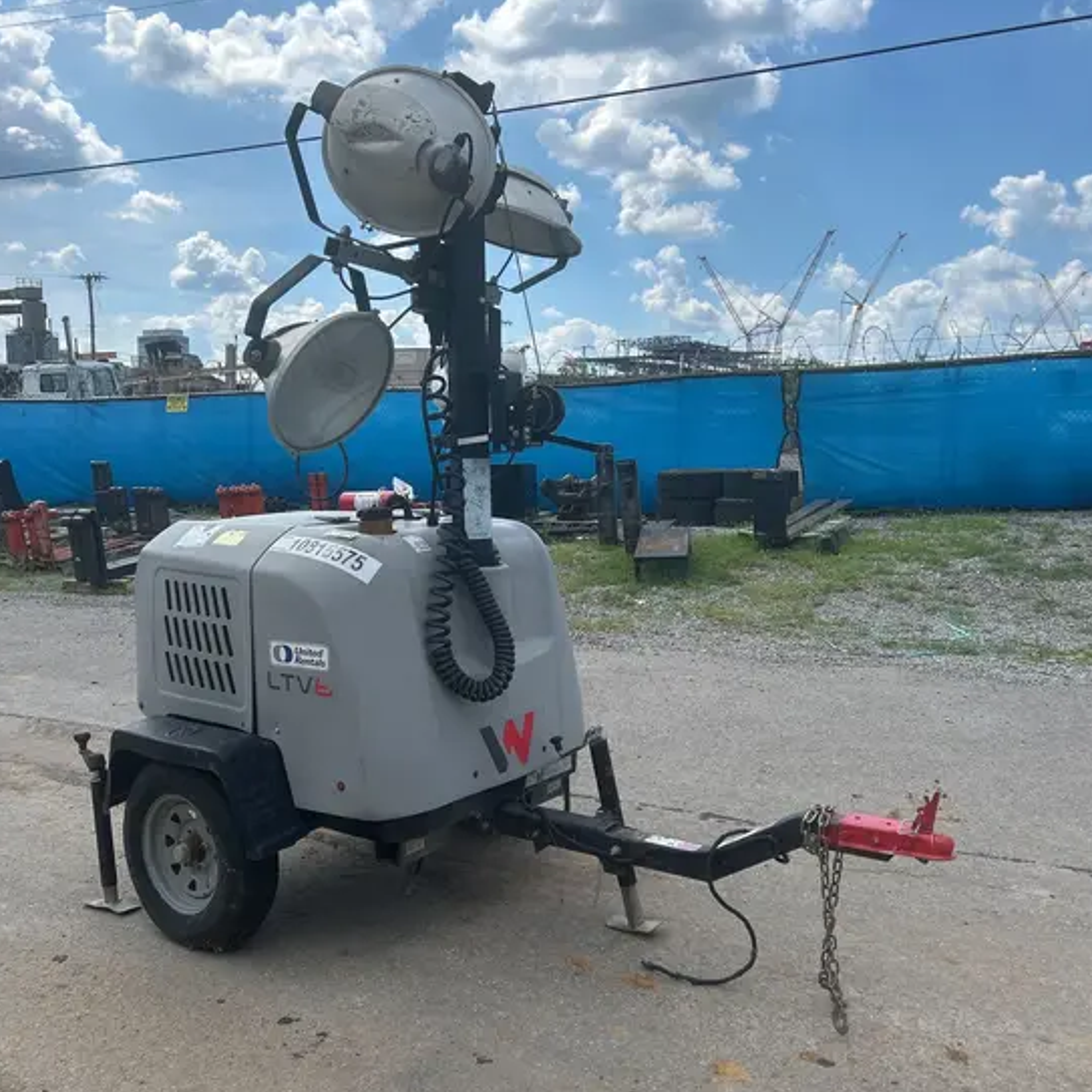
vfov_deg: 52.5
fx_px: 1106
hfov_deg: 52.5
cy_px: 590
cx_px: 547
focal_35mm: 31
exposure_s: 1/4630
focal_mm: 5.7
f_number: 1.5
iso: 50
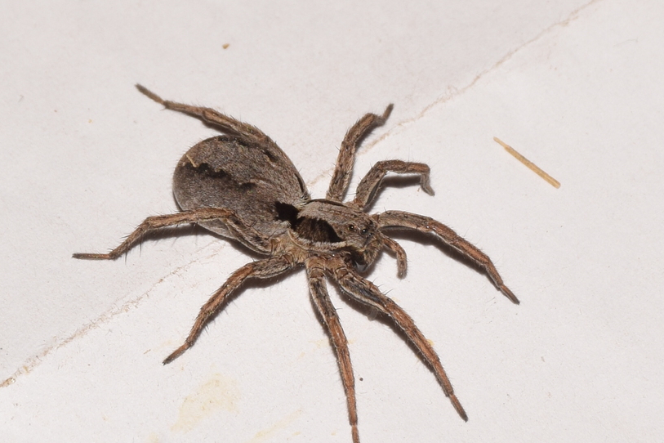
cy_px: 213
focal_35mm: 248
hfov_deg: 8.3
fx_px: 4574
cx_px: 303
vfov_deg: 5.5
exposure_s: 1/200
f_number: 14
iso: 160
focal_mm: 140
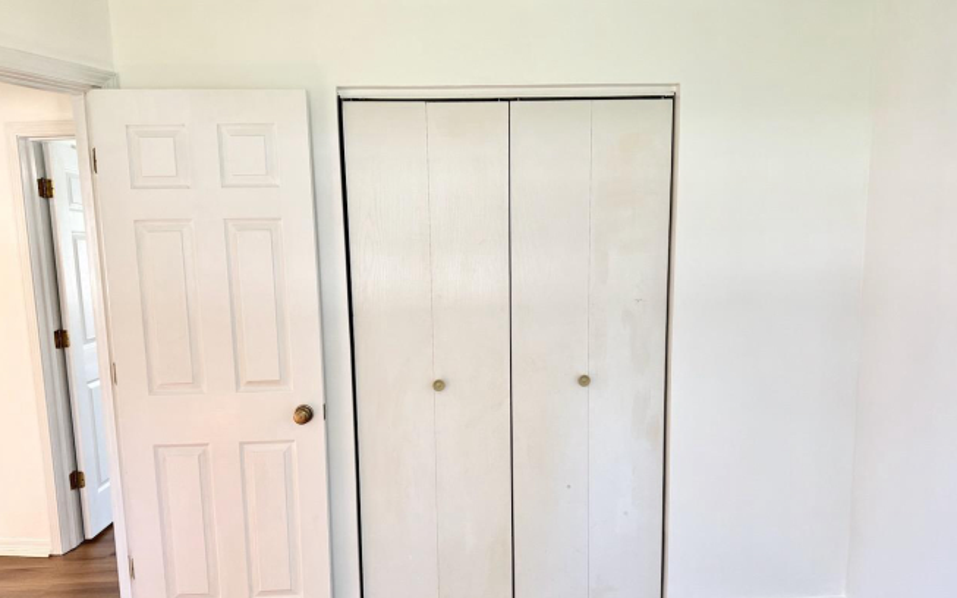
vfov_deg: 47.4
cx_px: 473
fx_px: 678
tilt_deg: -7.9
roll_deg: +1.0
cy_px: 353
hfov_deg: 70.4
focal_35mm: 26
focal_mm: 6.76
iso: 200
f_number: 1.78
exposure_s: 1/60
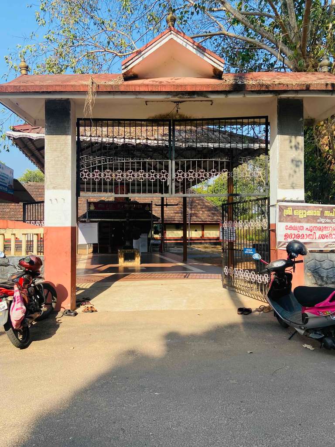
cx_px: 168
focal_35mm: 26
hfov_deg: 53.1
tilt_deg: +2.5
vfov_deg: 67.3
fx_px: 335
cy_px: 224
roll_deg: +0.8
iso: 32
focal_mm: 4.25
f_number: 1.8
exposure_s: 1/1147
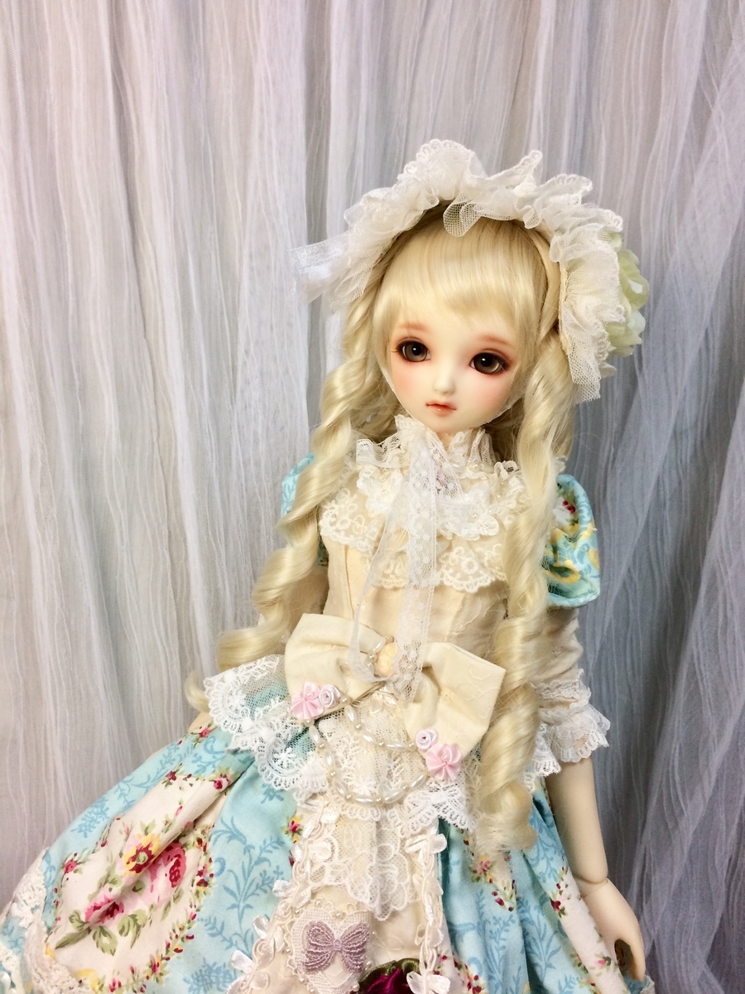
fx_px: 832
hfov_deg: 48.2
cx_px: 372
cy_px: 497
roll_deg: -6.0
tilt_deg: -20.5
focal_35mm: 29
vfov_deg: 61.7
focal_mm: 4.15
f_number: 2.2
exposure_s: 1/30
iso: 40
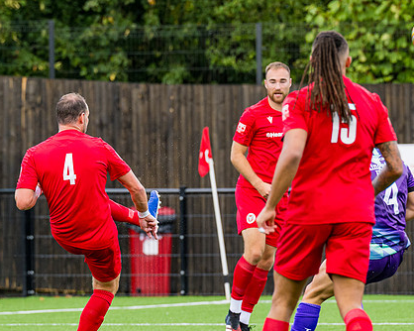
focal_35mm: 574
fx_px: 7030
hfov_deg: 3.4
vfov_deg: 2.7
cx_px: 70
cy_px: 219
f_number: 4
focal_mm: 200
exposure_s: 1/800
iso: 400
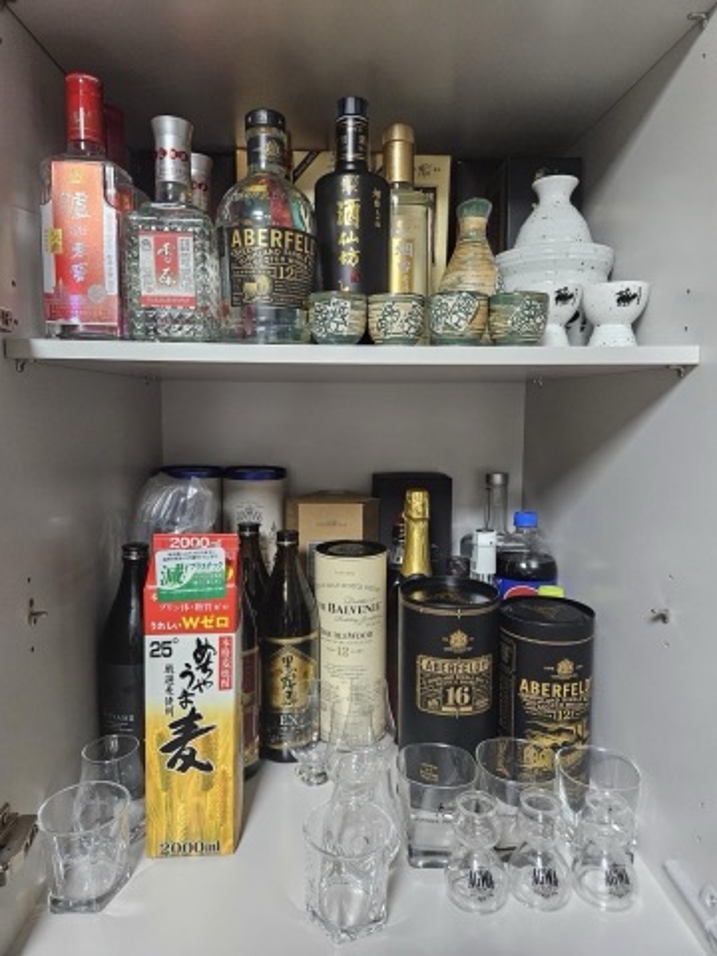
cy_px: 478
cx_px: 358
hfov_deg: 58.9
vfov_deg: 73.9
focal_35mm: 23
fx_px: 635
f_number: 1.8
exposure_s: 1/120
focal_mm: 5.4
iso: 640
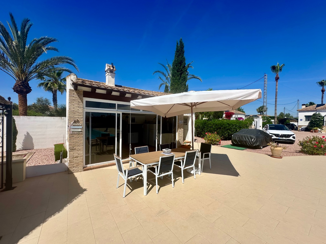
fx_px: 132
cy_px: 122
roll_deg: -1.1
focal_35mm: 14
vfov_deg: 85.7
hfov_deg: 102.1
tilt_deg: -0.9
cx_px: 163
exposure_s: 1/3040
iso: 50
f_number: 2.2
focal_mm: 2.22
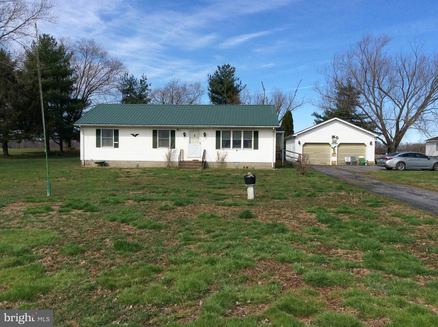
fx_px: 404
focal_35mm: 32
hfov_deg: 56.9
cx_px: 219
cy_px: 164
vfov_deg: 44.1
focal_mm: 3.3
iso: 32
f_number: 2.4
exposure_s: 1/1395
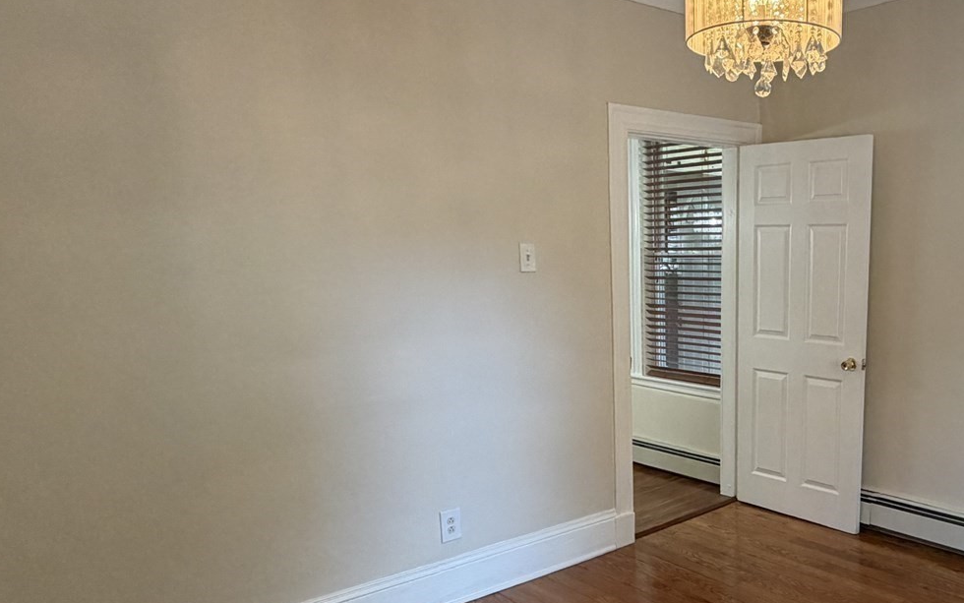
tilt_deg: -9.6
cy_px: 382
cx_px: 731
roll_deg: +0.2
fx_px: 815
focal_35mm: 31
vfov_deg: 40.3
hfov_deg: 57.9
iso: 250
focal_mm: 2.22
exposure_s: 1/60
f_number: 2.2
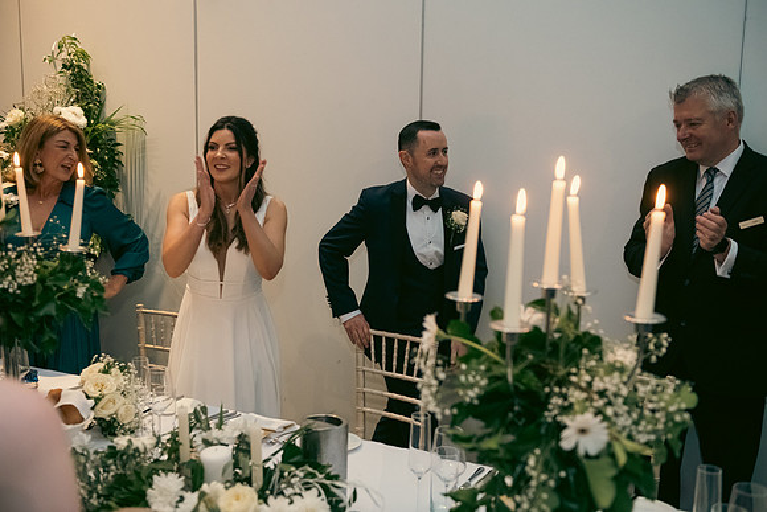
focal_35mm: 38
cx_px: 384
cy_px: 256
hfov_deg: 50.7
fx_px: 810
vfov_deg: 35.1
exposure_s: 1/160
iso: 2000
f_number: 3.5
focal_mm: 38
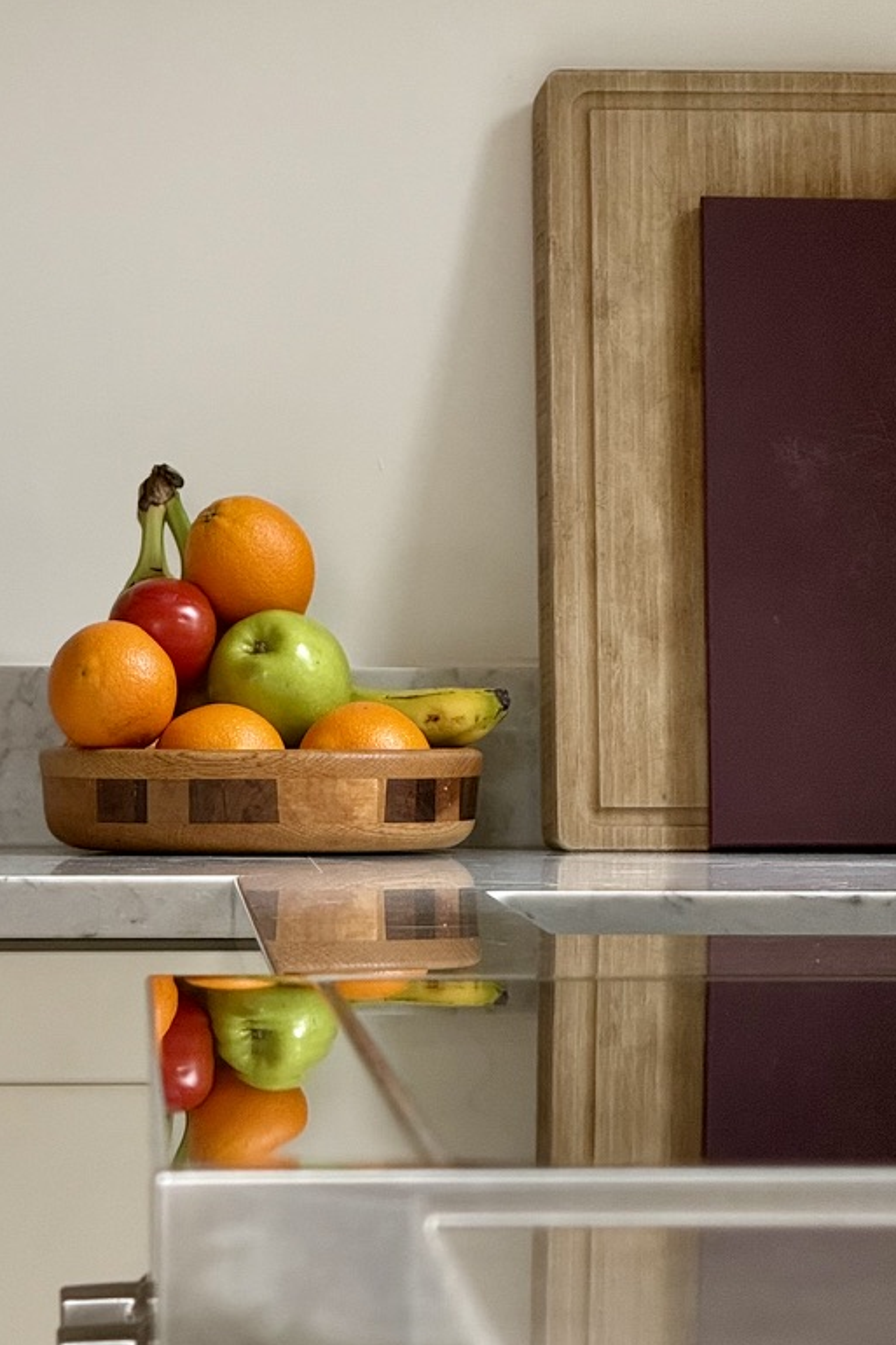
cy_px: 762
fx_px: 6200
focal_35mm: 166
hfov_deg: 8.3
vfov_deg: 12.4
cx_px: 234
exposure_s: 1/99
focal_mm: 15.66
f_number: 2.8
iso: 200
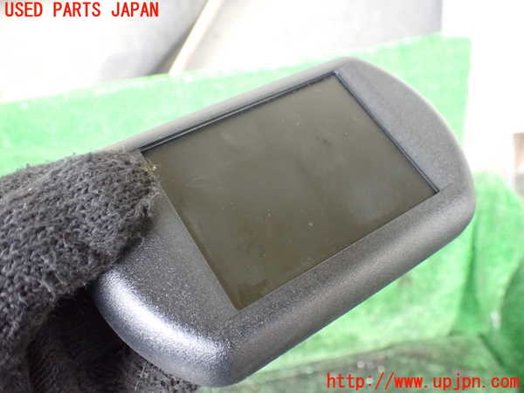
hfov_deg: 60.0
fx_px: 454
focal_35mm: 30
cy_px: 196
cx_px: 262
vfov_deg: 46.8
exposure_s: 1/80
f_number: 2.3
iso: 800
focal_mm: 5.4
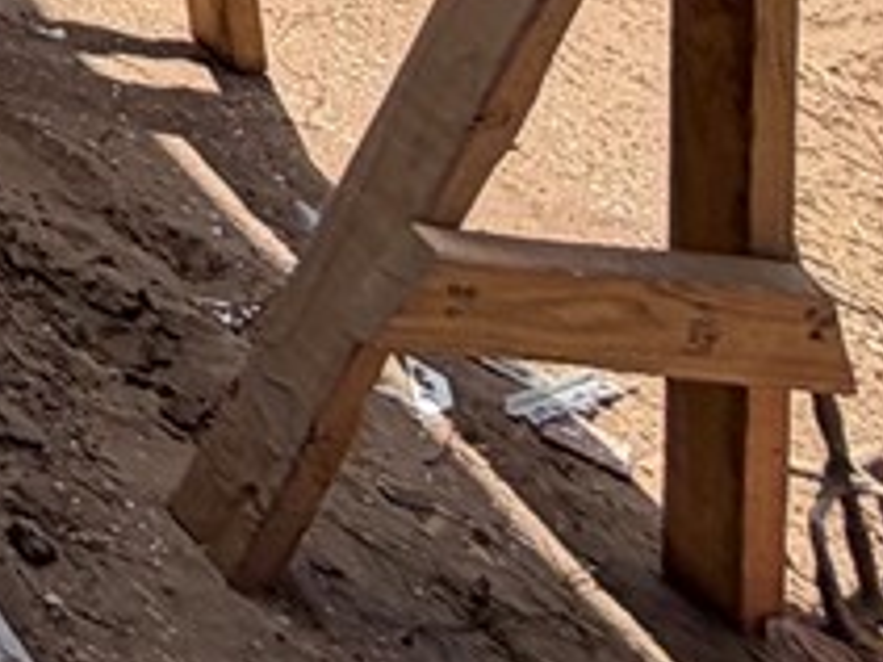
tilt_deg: -8.3
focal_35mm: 106
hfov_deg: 12.2
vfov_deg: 10.8
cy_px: -1131
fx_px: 2702
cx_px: -1540
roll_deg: -1.0
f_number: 2.2
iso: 25
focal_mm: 2.22
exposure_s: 1/770
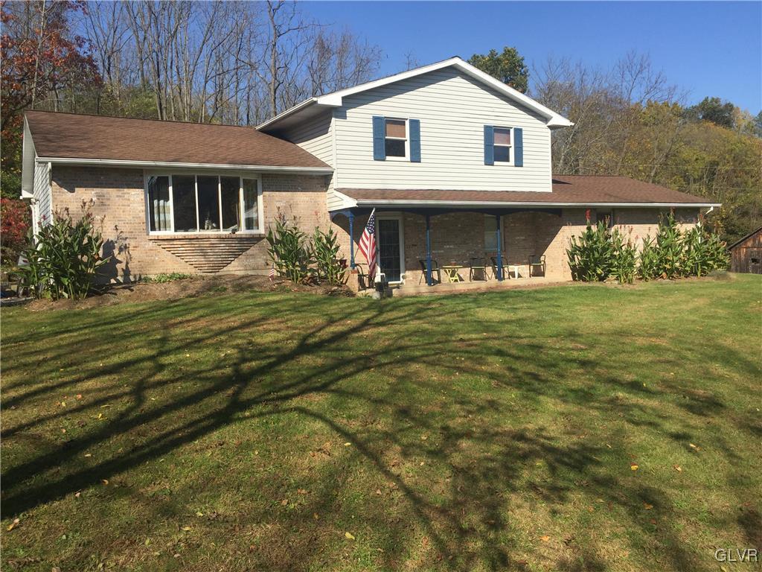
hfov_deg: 61.7
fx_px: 638
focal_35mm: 29
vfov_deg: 48.2
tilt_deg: -3.0
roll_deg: +1.6
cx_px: 381
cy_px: 286
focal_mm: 4.15
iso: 32
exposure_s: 1/2198
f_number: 2.2
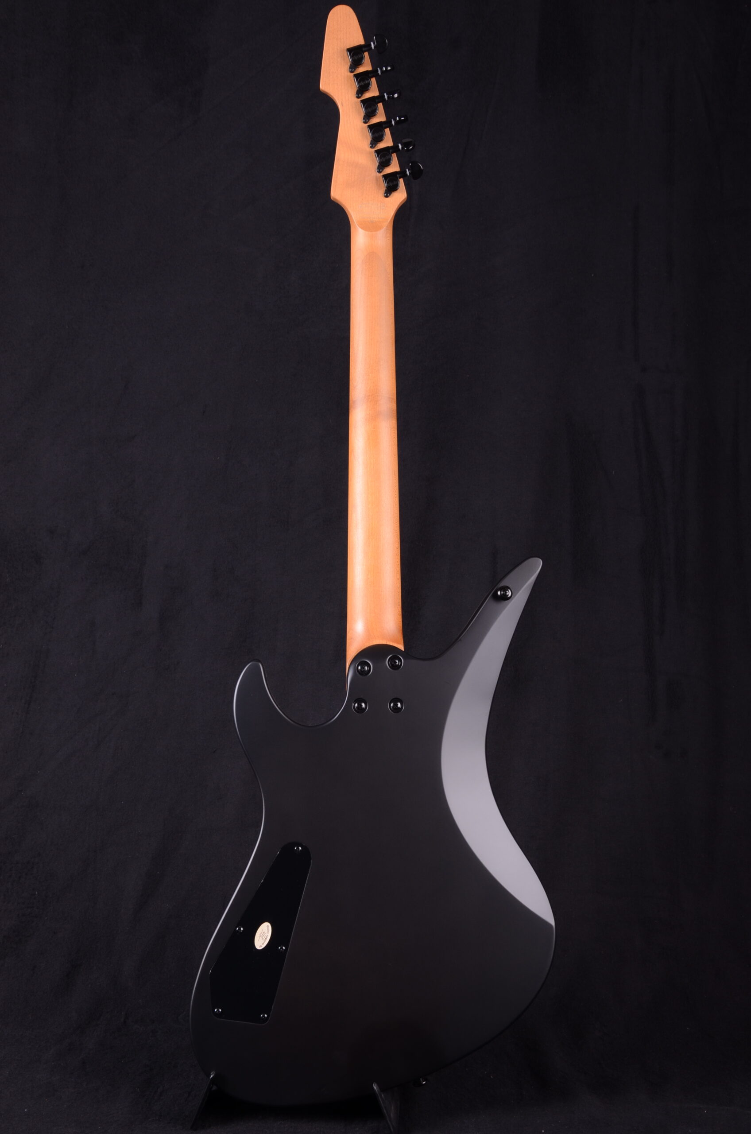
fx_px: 1414
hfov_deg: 29.7
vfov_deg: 43.7
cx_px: 376
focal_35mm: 45
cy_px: 567
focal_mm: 30
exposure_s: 1/200
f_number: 11
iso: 200
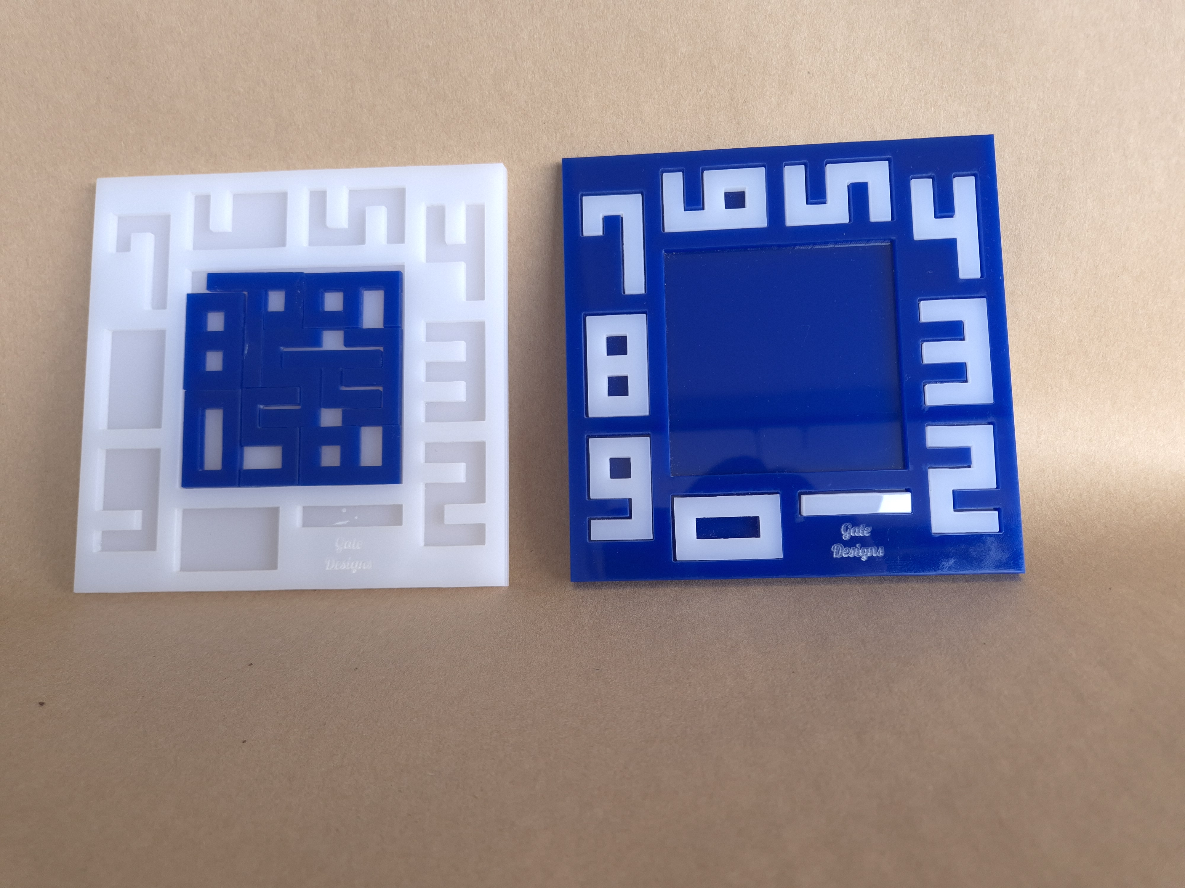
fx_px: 787
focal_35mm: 23
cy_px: 444
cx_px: 592
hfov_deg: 73.9
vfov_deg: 58.9
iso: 50
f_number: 1.8
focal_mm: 5.4
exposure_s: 1/60
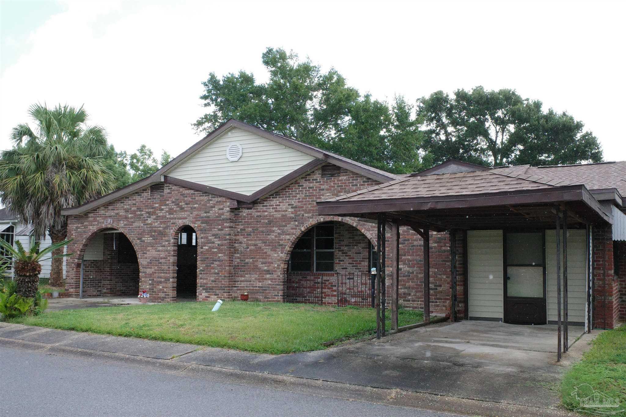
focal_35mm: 35
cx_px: 313
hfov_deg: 54.4
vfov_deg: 37.8
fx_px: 609
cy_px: 208
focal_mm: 18.3
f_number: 5.6
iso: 3200
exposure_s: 1/2000
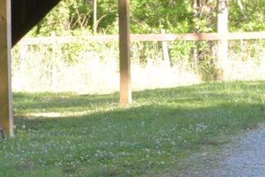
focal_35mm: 266
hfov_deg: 7.1
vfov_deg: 5.1
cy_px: -34
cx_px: -477
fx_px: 1958
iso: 320
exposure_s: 1/13
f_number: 16
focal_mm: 46
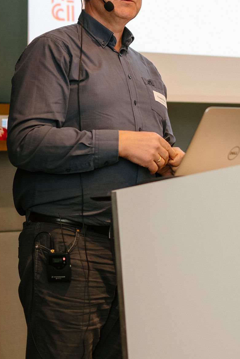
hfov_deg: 12.3
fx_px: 1118
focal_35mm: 112
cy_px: 46
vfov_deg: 18.0
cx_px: 123
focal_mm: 55
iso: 160
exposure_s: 1/125
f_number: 1.8
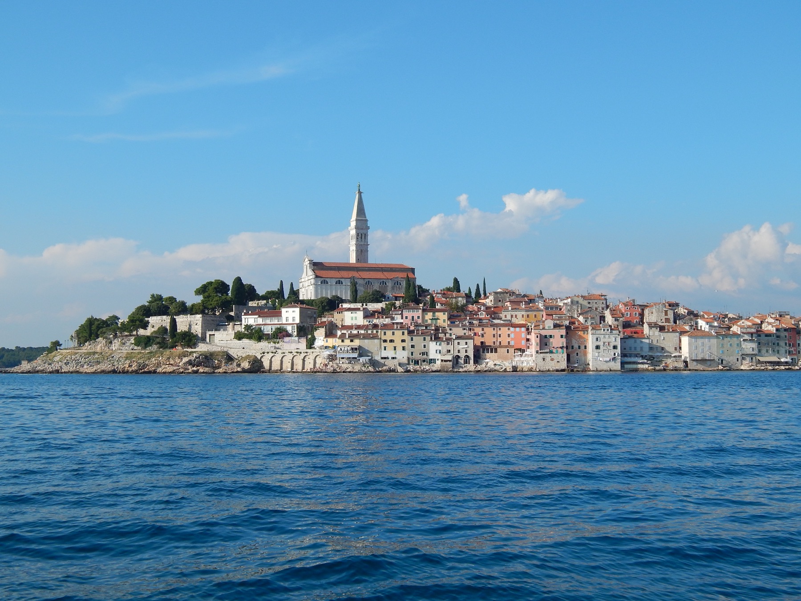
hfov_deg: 38.9
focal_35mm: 49
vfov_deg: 29.7
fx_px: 1134
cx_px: 400
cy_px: 300
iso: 125
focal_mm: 8.6
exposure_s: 1/400
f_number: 7.4
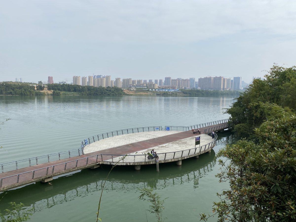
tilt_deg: -5.6
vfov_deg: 53.1
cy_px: 111
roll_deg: -0.9
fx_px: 222
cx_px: 148
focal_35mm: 26
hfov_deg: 67.3
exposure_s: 1/3040
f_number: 1.8
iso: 32
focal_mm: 4.25
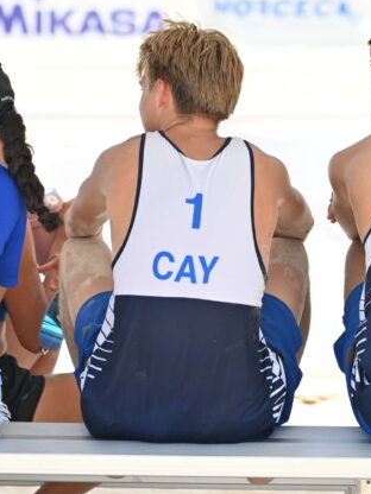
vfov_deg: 12.9
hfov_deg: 9.7
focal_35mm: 153
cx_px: 277
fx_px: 2186
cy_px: 246
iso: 500
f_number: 2.8
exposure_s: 1/4000
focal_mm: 70
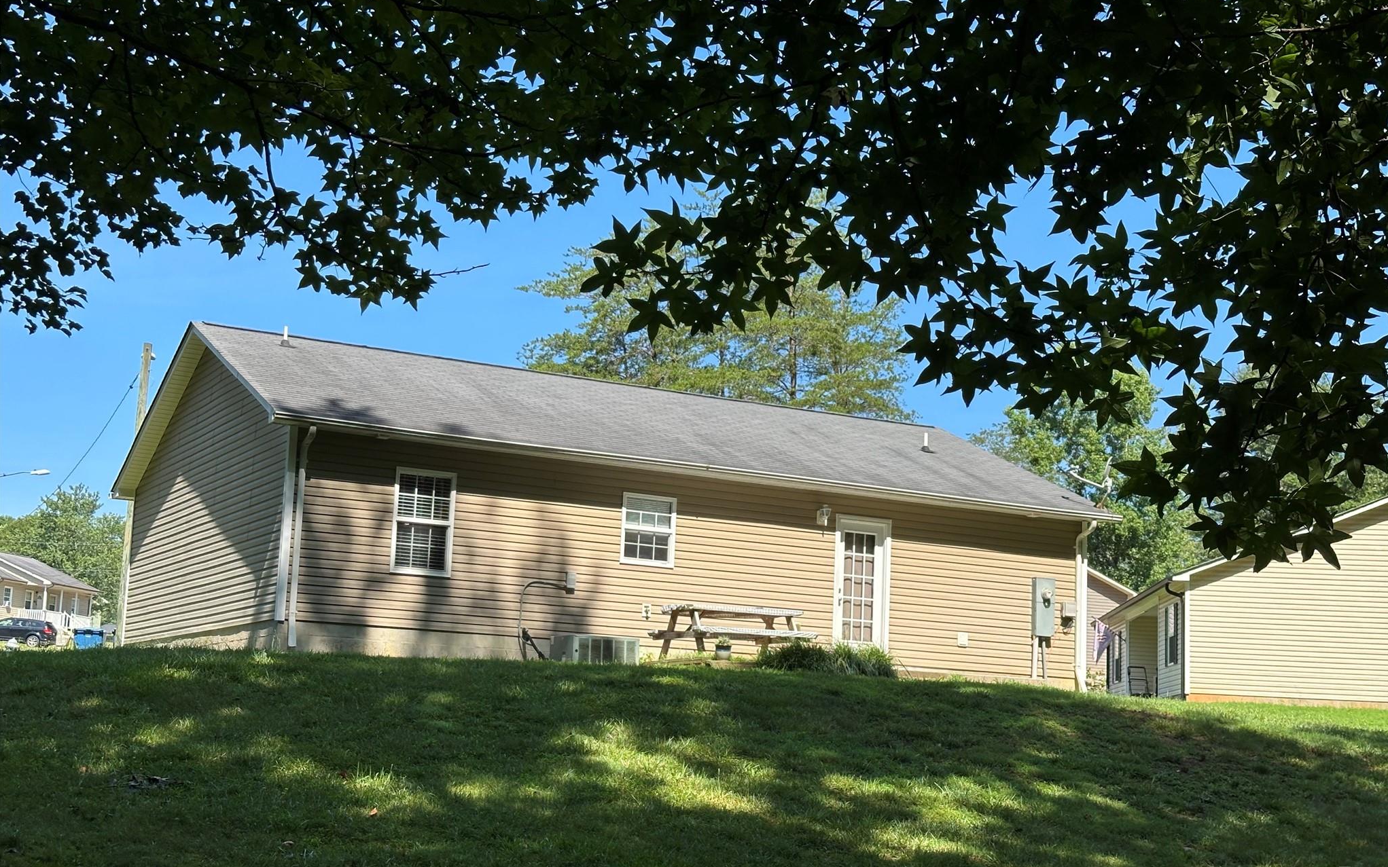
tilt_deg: +8.6
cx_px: 694
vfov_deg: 25.3
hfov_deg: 39.6
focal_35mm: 51
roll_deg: -2.3
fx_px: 1929
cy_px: 480
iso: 64
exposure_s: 1/2028
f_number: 1.78
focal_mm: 6.86
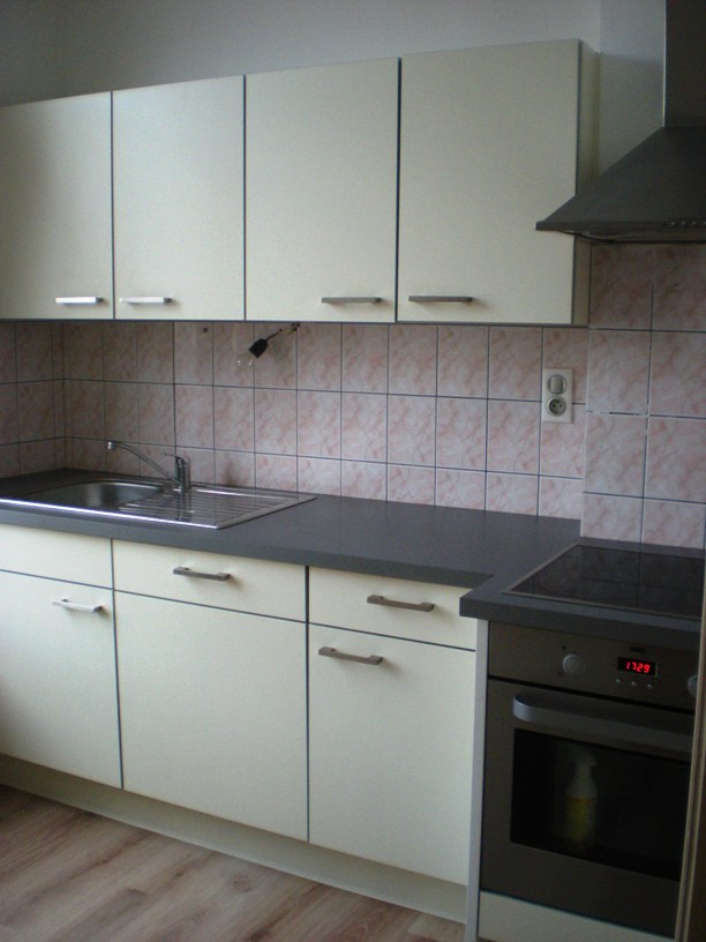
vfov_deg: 49.0
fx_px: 1033
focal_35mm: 38
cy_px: 471
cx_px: 353
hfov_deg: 37.7
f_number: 3.1
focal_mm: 6.3
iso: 330
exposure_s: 1/130
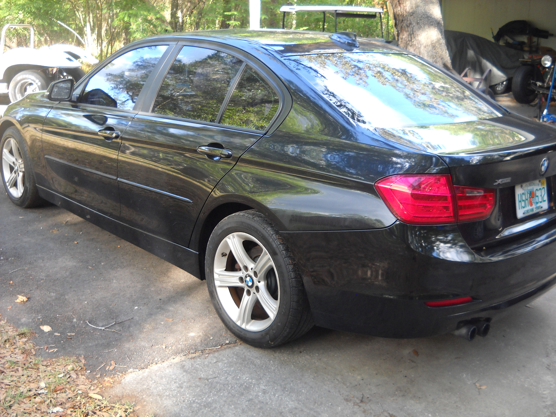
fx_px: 659
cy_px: 208
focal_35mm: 41
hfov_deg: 45.8
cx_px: 278
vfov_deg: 35.1
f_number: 3.1
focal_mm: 6.72
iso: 141
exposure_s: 1/60
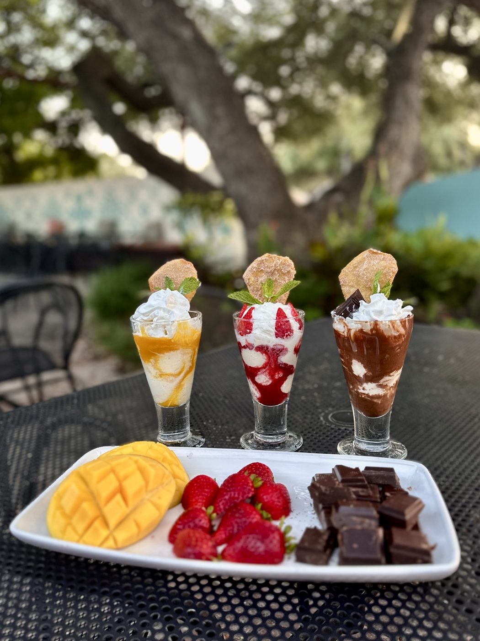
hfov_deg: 56.8
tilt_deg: -13.3
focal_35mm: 24
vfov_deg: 71.6
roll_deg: +0.4
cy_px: 320
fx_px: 444
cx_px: 240
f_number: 1.78
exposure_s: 1/60
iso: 125
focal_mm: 6.86
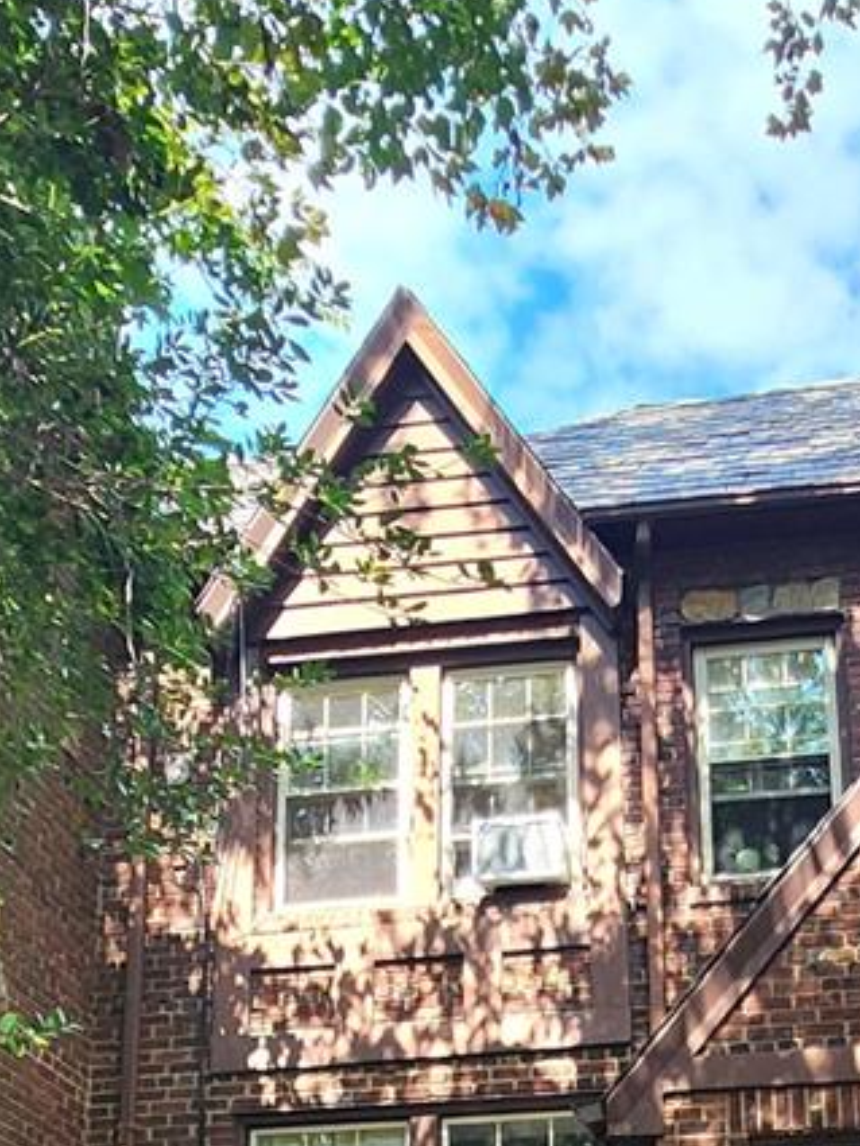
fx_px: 1556
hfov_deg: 30.1
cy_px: 1168
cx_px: 706
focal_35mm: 47
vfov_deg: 36.1
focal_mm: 1.74
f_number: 2.2
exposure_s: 1/250
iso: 32
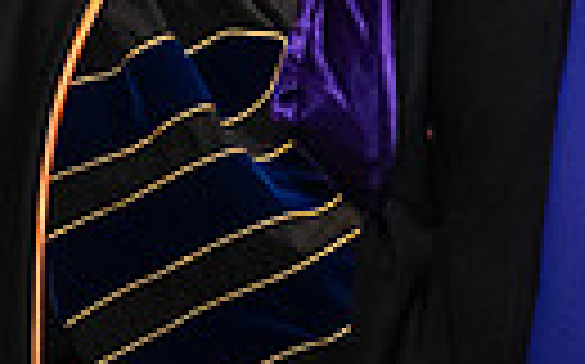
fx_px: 4795
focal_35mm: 301
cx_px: 1053
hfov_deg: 6.8
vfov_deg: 4.3
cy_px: -474
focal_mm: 66
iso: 2500
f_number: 5
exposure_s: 1/125
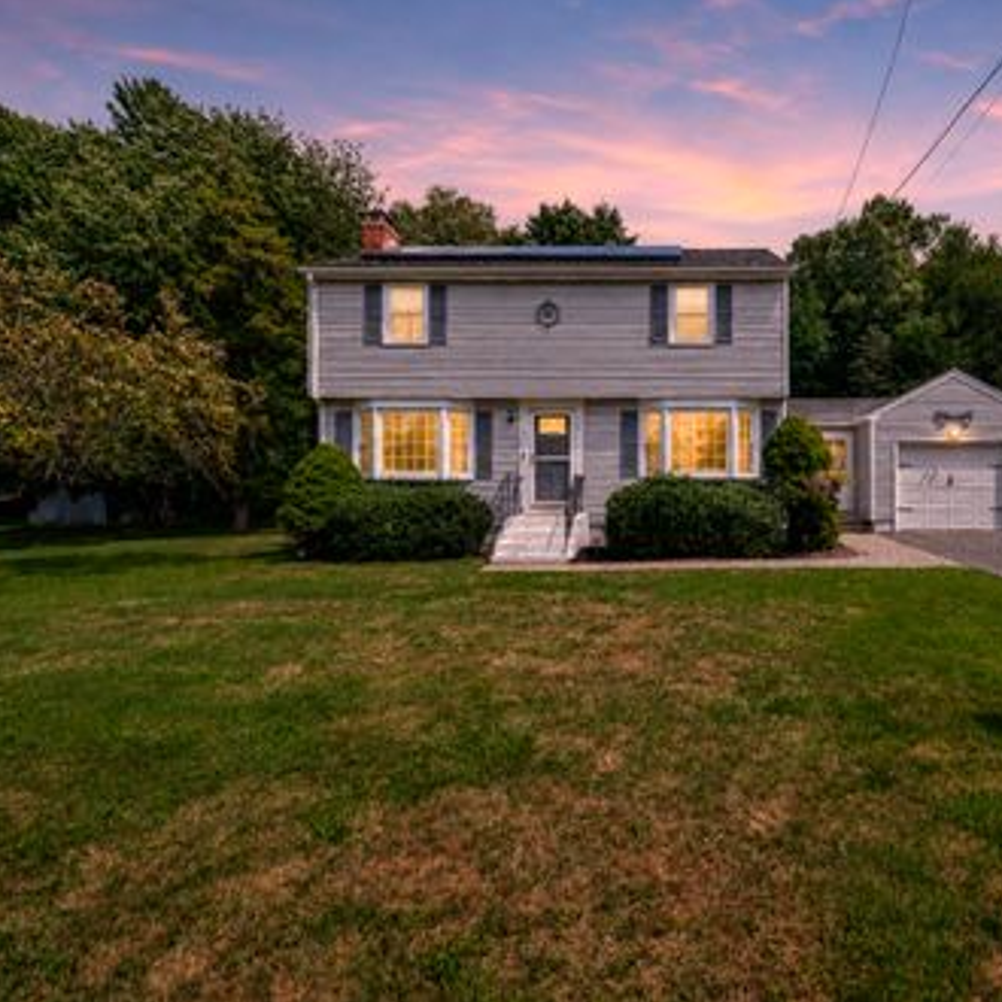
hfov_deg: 77.6
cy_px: 499
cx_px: 683
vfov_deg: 80.7
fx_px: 589
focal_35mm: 18
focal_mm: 14
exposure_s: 1/1250
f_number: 9
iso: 640
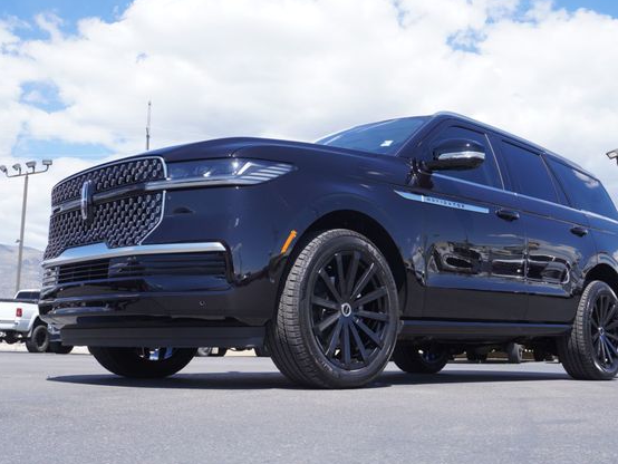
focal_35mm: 40
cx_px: 332
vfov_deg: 36.0
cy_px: 235
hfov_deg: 46.7
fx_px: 714
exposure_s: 1/125
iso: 100
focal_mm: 24
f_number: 9
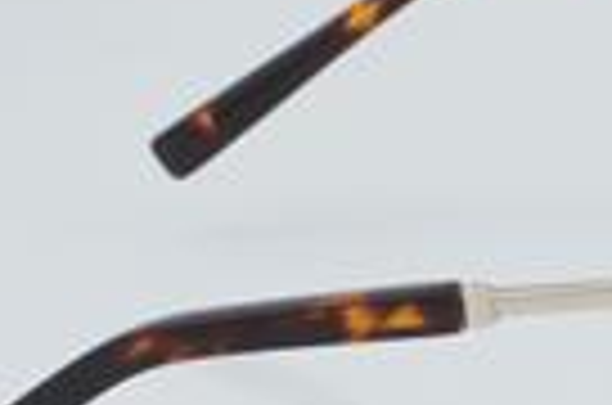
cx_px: 675
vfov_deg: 6.2
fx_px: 3748
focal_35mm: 221
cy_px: 243
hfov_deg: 9.2
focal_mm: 50
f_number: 32
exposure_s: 1/3
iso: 100
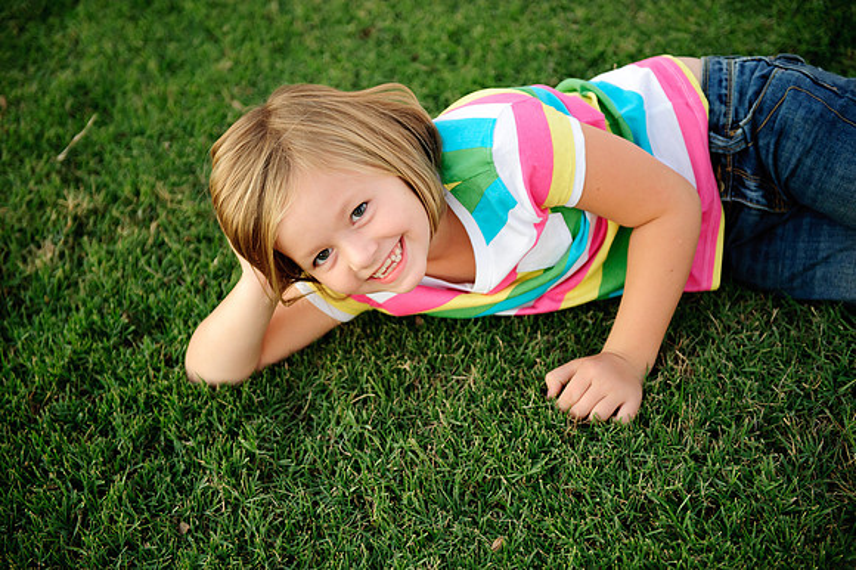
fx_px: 1473
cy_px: 285
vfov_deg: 21.9
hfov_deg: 32.4
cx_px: 428
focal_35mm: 62
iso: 1000
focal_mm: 62
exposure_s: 1/125
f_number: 2.8
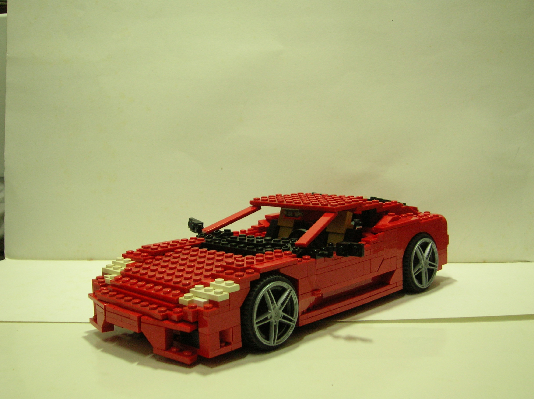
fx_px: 647
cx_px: 267
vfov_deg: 34.3
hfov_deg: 44.8
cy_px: 200
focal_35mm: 42
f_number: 3.1
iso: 110
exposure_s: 1/4.2
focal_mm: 7
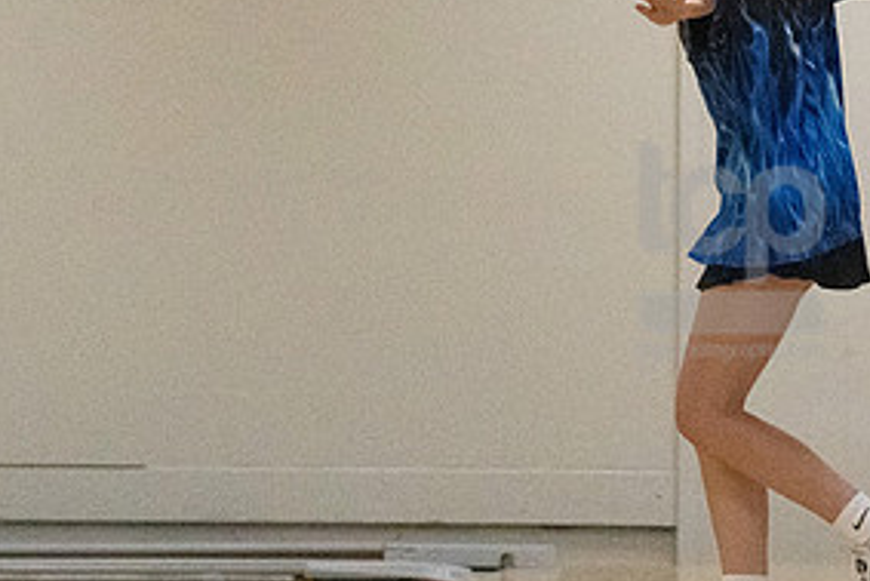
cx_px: 732
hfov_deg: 5.8
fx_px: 8607
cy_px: 252
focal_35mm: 356
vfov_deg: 3.9
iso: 10000
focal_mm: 116
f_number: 4
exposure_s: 1/1250
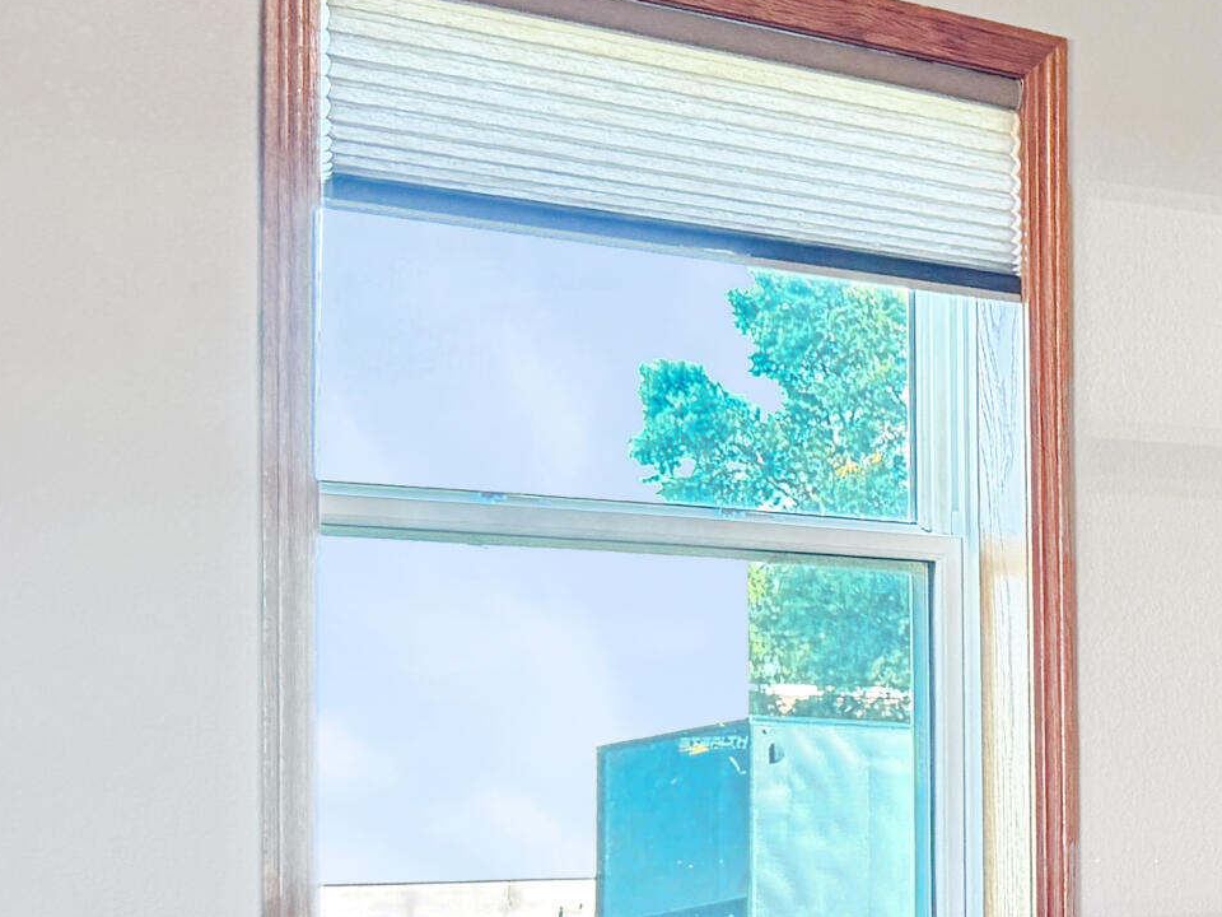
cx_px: 1707
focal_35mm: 75
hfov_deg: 22.4
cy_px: 1109
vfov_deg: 18.6
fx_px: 2648
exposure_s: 1/60
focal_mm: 6.76
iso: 250
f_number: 1.8
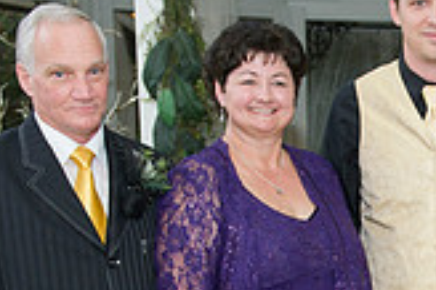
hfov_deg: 17.3
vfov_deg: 11.9
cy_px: 343
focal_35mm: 113
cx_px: 529
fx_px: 1367
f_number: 3.5
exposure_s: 1/100
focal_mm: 32
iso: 800
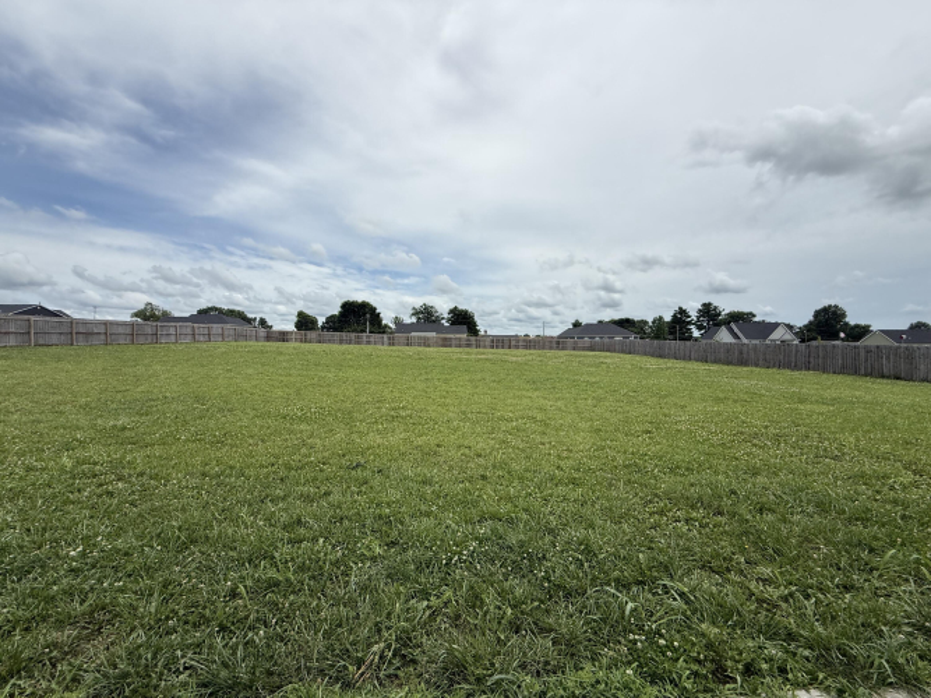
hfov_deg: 102.1
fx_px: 376
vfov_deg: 85.7
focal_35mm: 14
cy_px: 349
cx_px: 466
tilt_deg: -0.8
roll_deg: +0.2
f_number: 2.2
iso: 50
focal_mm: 2.22
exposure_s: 1/4149
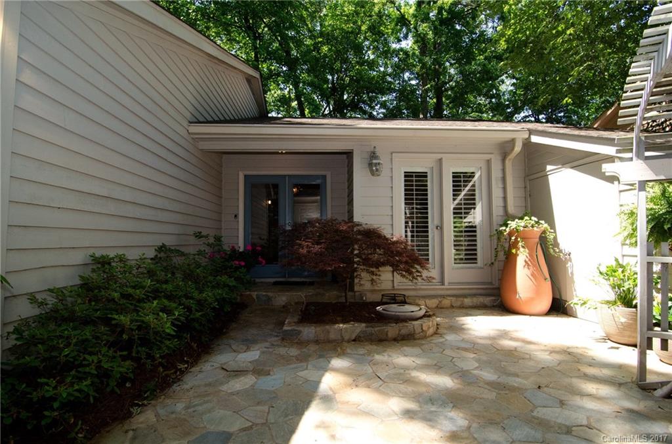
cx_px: 336
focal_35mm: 16
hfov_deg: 95.1
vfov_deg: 71.7
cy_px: 222
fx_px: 307
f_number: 9
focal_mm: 11
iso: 1250
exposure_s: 1/250
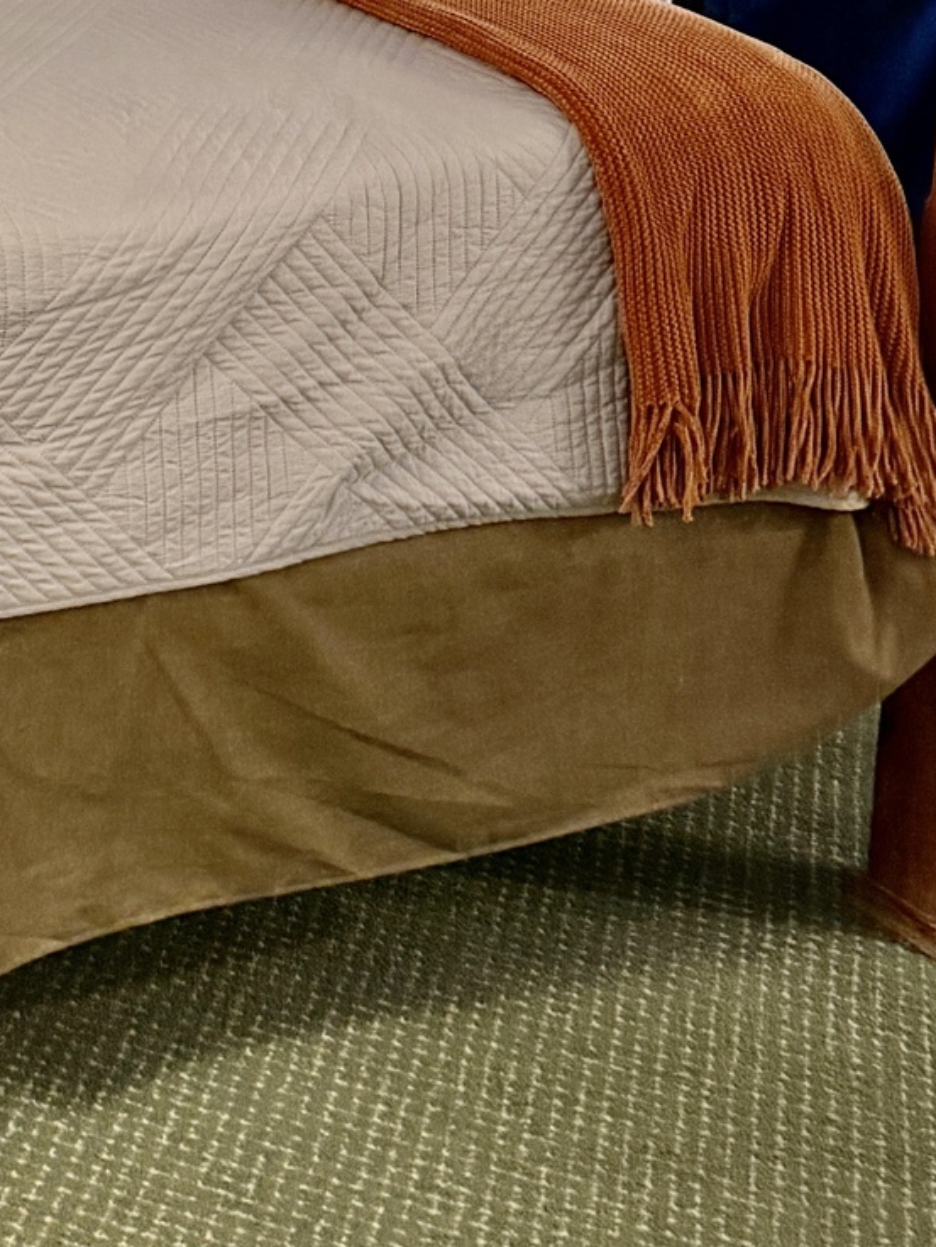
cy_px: -367
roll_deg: -2.2
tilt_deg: -5.7
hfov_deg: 18.0
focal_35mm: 75
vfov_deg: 23.1
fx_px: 2703
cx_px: -369
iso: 500
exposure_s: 1/60
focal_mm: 6.76
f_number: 1.78
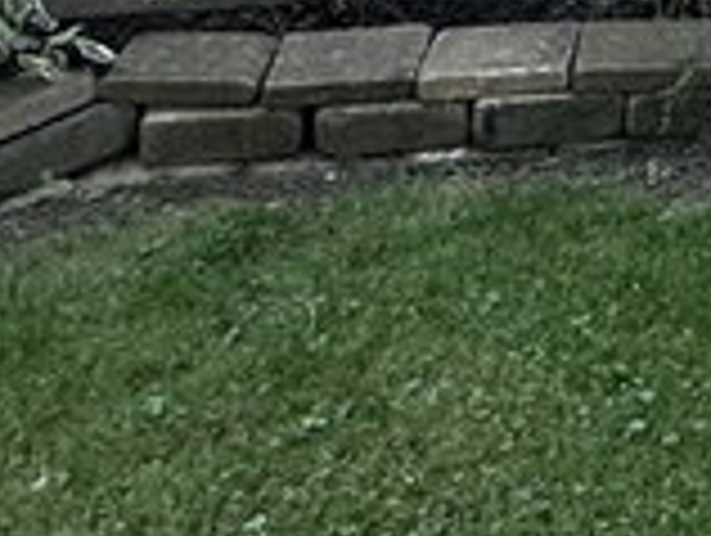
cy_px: -995
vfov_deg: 10.5
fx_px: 2181
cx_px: 1143
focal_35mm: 106
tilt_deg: +10.6
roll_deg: +0.4
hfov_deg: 16.5
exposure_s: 1/384
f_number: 2.2
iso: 40
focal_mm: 2.22
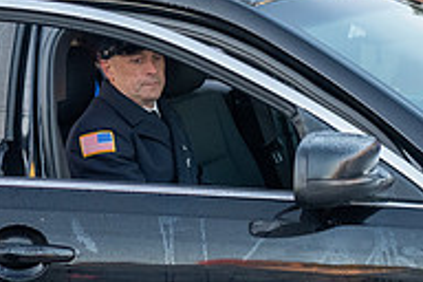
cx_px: 4
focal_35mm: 106
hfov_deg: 18.8
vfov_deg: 12.8
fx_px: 1245
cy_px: 23
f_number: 2.8
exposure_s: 1/500
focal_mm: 23
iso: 800
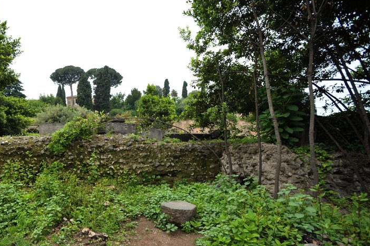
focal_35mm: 20
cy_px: 152
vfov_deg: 61.1
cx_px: 116
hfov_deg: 80.5
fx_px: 205
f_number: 5
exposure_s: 1/100
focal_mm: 14
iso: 200
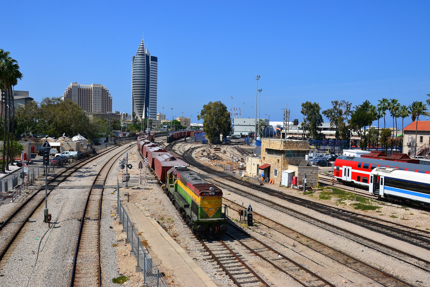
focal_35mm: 33
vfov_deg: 40.0
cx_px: 215
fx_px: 394
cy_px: 144
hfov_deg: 57.2
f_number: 11
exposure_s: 1/500
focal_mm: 22
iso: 280
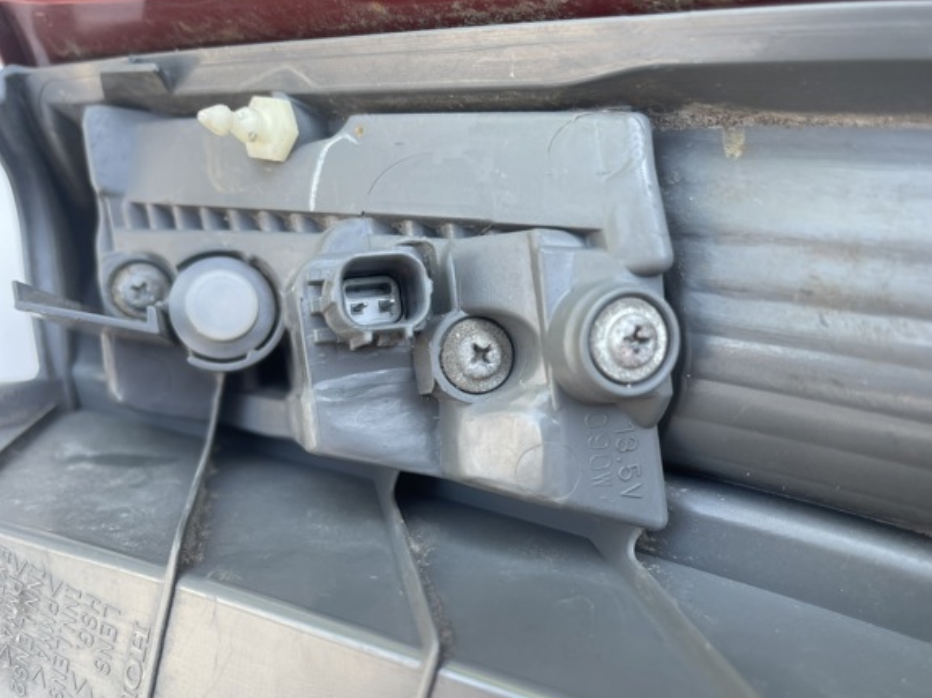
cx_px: 518
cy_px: 375
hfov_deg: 61.5
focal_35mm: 29
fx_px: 780
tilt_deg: -35.2
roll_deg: +3.6
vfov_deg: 48.2
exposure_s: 1/121
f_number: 1.6
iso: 40
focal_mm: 5.1
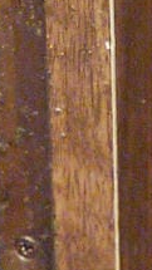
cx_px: -26
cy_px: -274
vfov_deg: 8.9
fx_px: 1626
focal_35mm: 227
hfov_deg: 5.3
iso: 320
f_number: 3.5
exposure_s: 1/60
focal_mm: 14
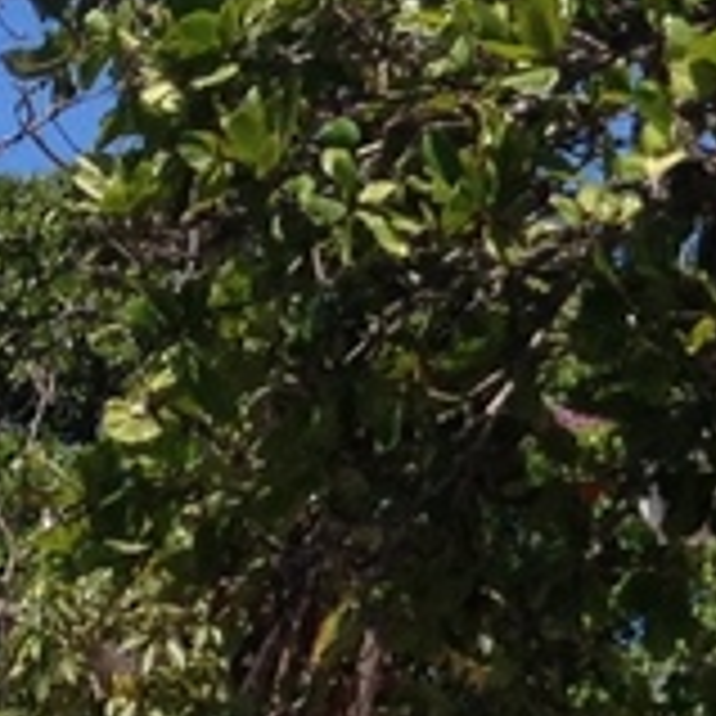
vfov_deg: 7.4
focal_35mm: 234
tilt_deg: +3.7
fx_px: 5476
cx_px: 1531
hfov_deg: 7.2
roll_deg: +0.3
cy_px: 748
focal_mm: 4.28
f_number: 2.4
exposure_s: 1/1623
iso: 50
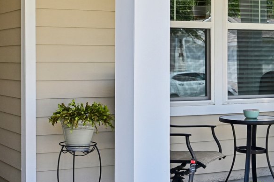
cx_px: 95
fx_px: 599
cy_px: 65
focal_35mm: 79
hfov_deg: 25.7
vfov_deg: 17.3
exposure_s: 1/125
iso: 200
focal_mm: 22.5
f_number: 8
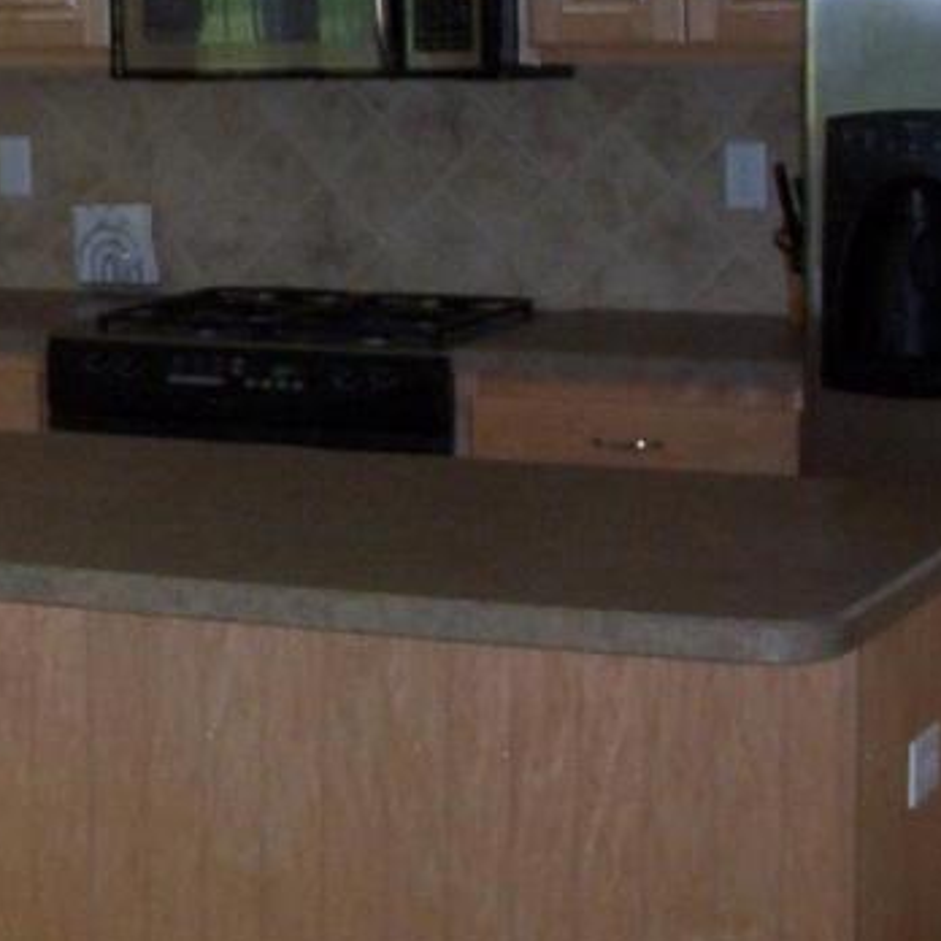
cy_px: 265
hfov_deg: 16.2
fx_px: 3106
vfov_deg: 17.2
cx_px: -312
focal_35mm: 101
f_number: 4.5
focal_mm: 6
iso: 140
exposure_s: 1/30
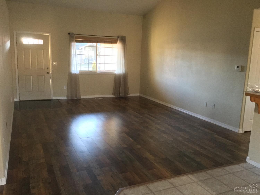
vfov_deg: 45.4
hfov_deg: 58.4
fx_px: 233
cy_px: 98
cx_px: 130
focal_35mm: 31
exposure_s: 1/30
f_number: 2.4
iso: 250
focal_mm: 3.3
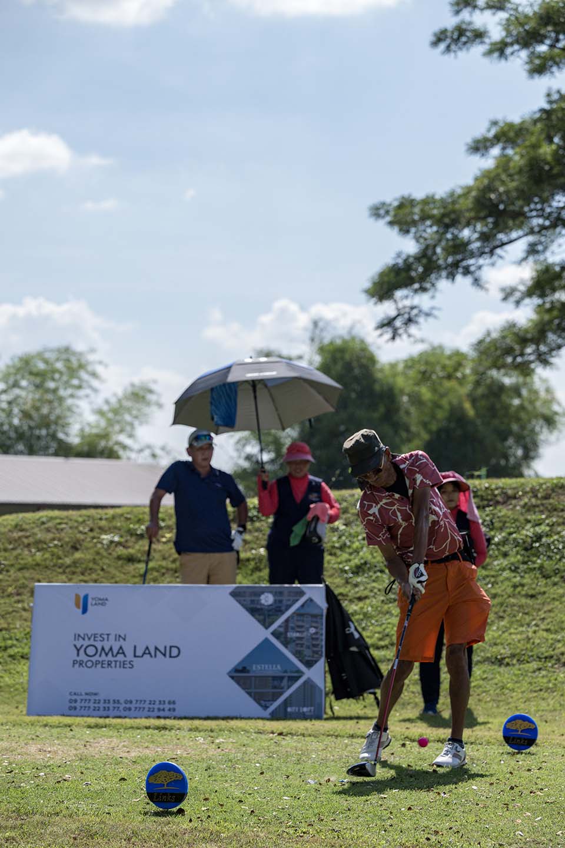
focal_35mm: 110
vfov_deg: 18.6
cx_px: 282
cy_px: 424
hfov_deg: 12.5
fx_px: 2589
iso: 720
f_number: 4.5
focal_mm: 110
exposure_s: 1/5000
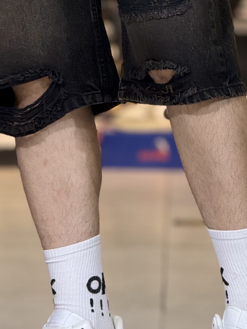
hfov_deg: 5.2
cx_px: 99
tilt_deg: -4.8
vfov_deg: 6.9
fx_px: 2720
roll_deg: -0.4
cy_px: 52
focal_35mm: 286
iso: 160
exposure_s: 1/100
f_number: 2.8
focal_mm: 15.66
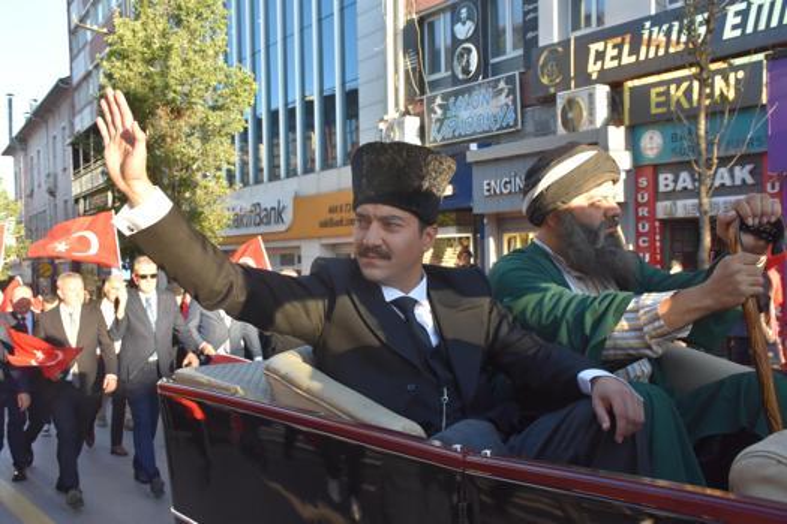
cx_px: 394
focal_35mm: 40
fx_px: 885
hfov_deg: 47.9
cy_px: 262
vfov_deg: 33.0
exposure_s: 1/250
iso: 800
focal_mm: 27
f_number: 8
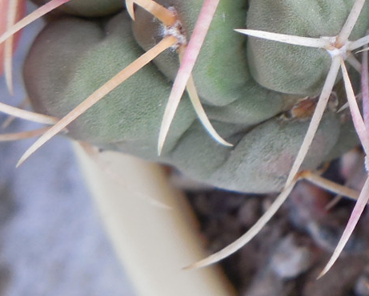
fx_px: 1147
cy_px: -112
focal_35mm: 105
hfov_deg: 16.5
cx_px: 567
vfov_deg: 14.0
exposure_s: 1/30
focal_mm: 5.6
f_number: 3.6
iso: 140
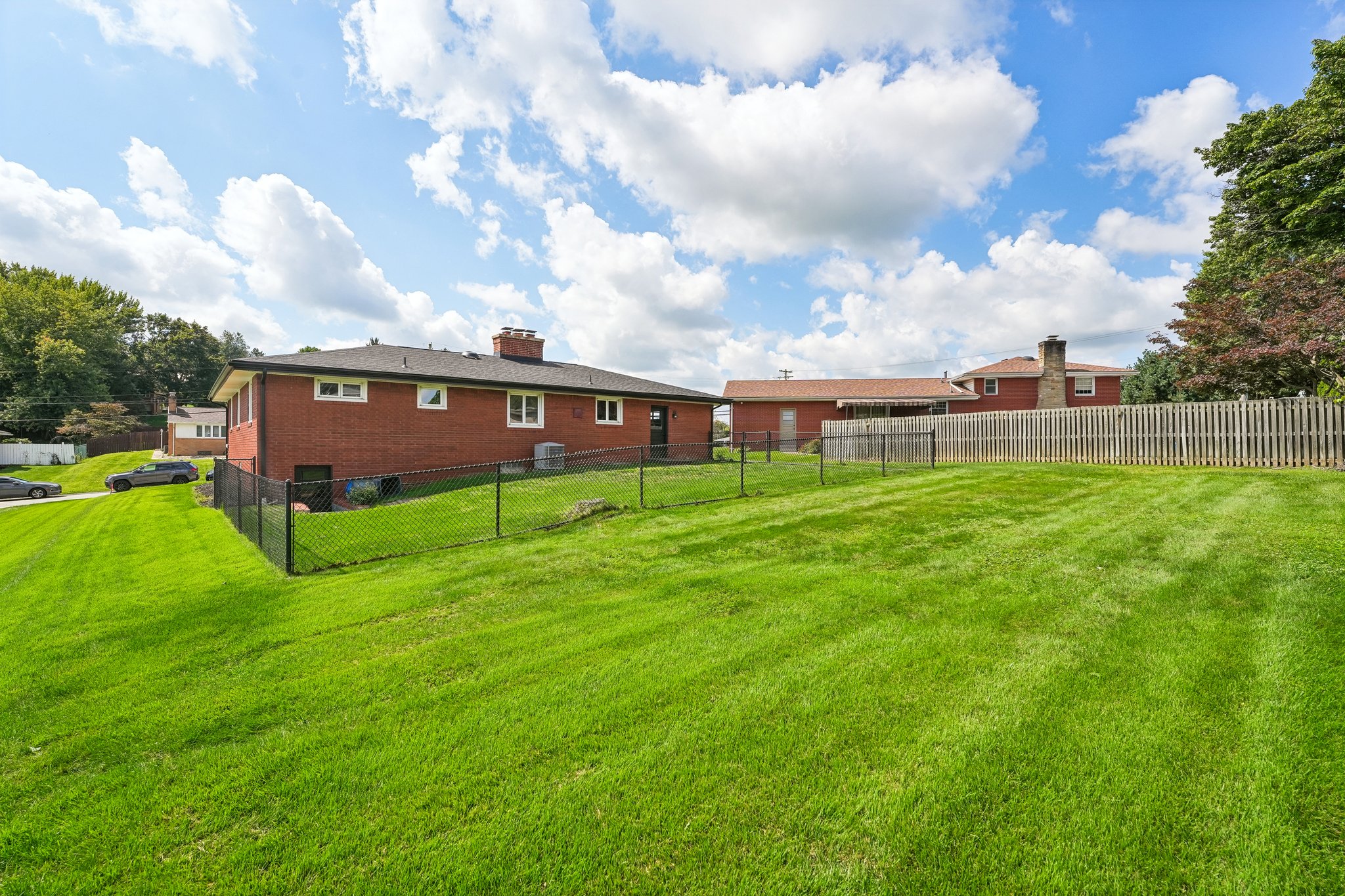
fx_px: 598
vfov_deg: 73.7
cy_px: 448
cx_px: 672
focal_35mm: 16
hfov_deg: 96.7
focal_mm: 16
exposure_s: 1/640
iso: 200
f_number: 8
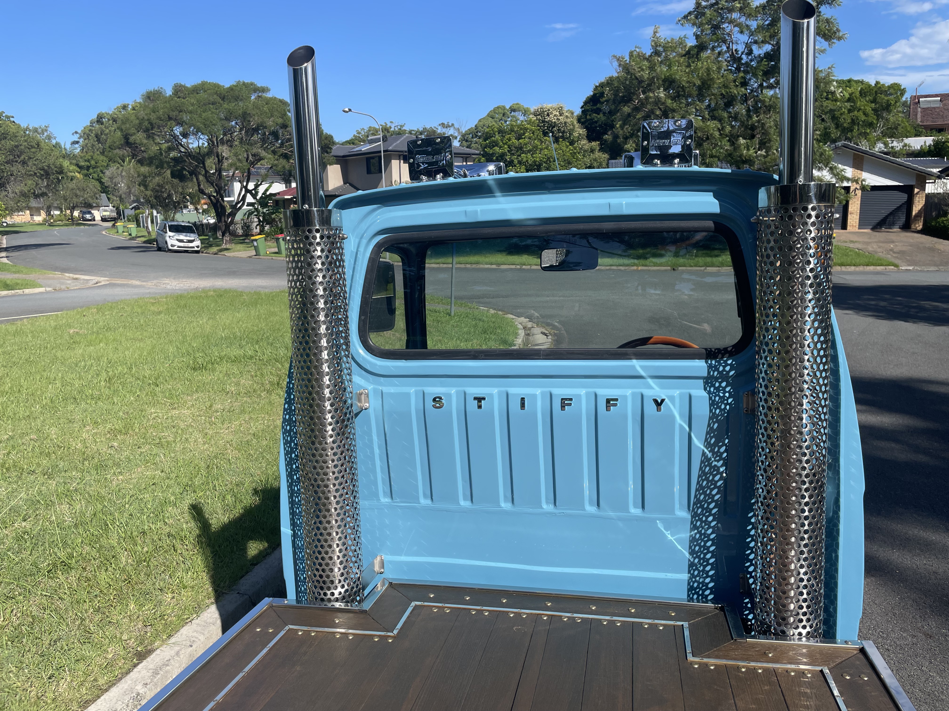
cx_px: 474
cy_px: 356
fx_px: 713
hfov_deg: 67.3
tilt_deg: -11.1
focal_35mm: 26
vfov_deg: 53.1
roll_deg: +1.5
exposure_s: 1/3205
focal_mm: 4.2
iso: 32
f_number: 1.6
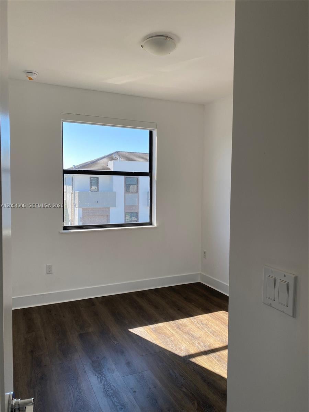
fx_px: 309
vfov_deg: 67.3
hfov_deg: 53.1
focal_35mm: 26
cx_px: 154
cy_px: 206
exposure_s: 1/295
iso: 32
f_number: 1.8
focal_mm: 4.25
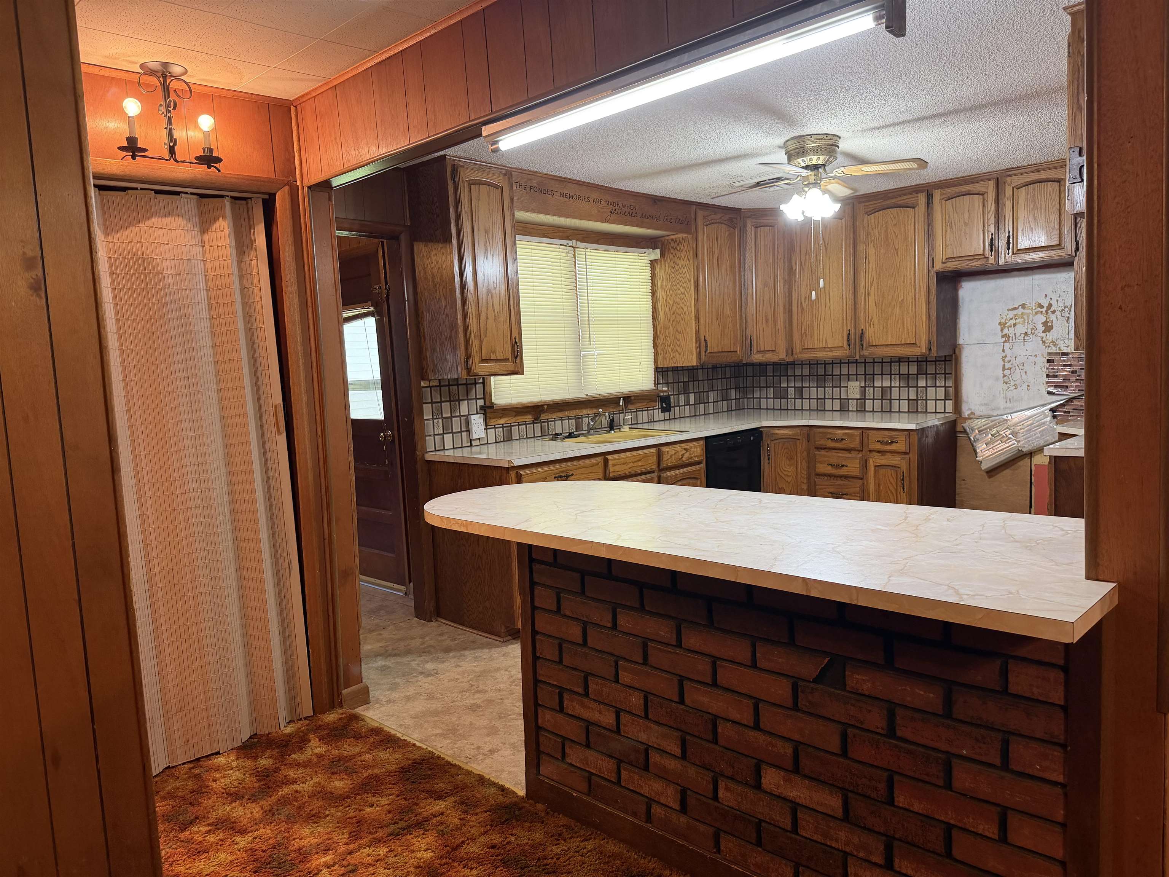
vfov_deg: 56.8
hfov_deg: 71.6
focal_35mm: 24
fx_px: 810
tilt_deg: -5.4
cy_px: 438
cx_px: 584
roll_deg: +3.4
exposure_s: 1/60
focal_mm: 6.76
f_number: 1.78
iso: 250
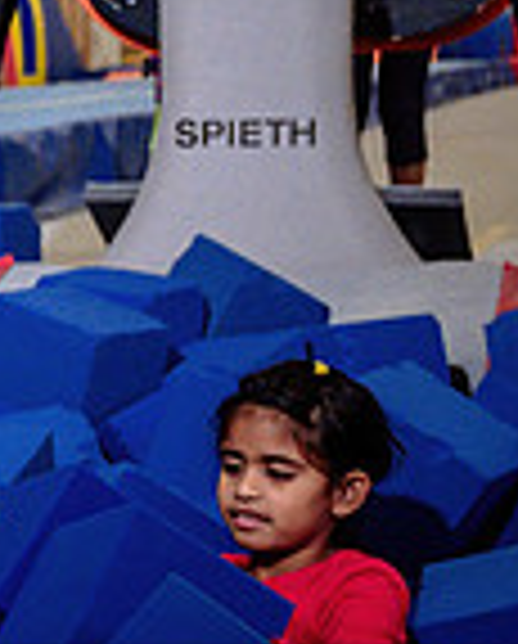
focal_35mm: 147
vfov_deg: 13.1
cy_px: 245
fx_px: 2808
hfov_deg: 9.3
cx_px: -757
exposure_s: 1/640
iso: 1600
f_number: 3.5
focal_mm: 31.5
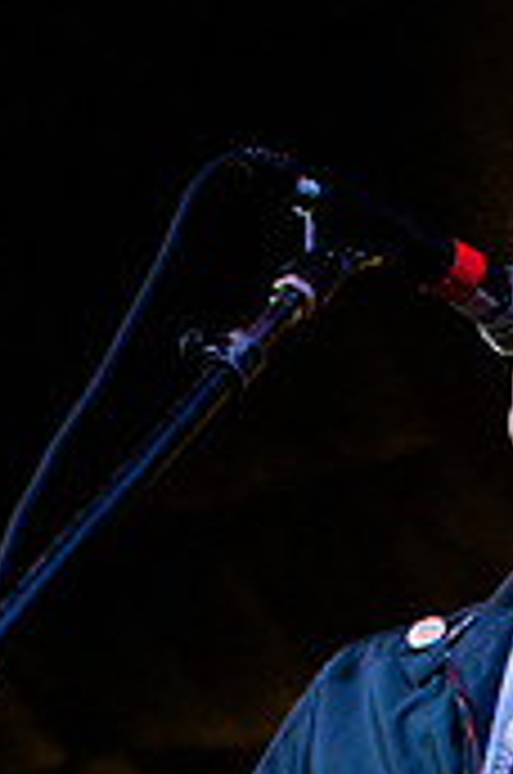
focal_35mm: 118
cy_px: 963
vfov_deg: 16.6
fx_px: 2532
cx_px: 610
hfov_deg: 11.4
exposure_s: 1/160
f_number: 2.2
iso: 1250
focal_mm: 30
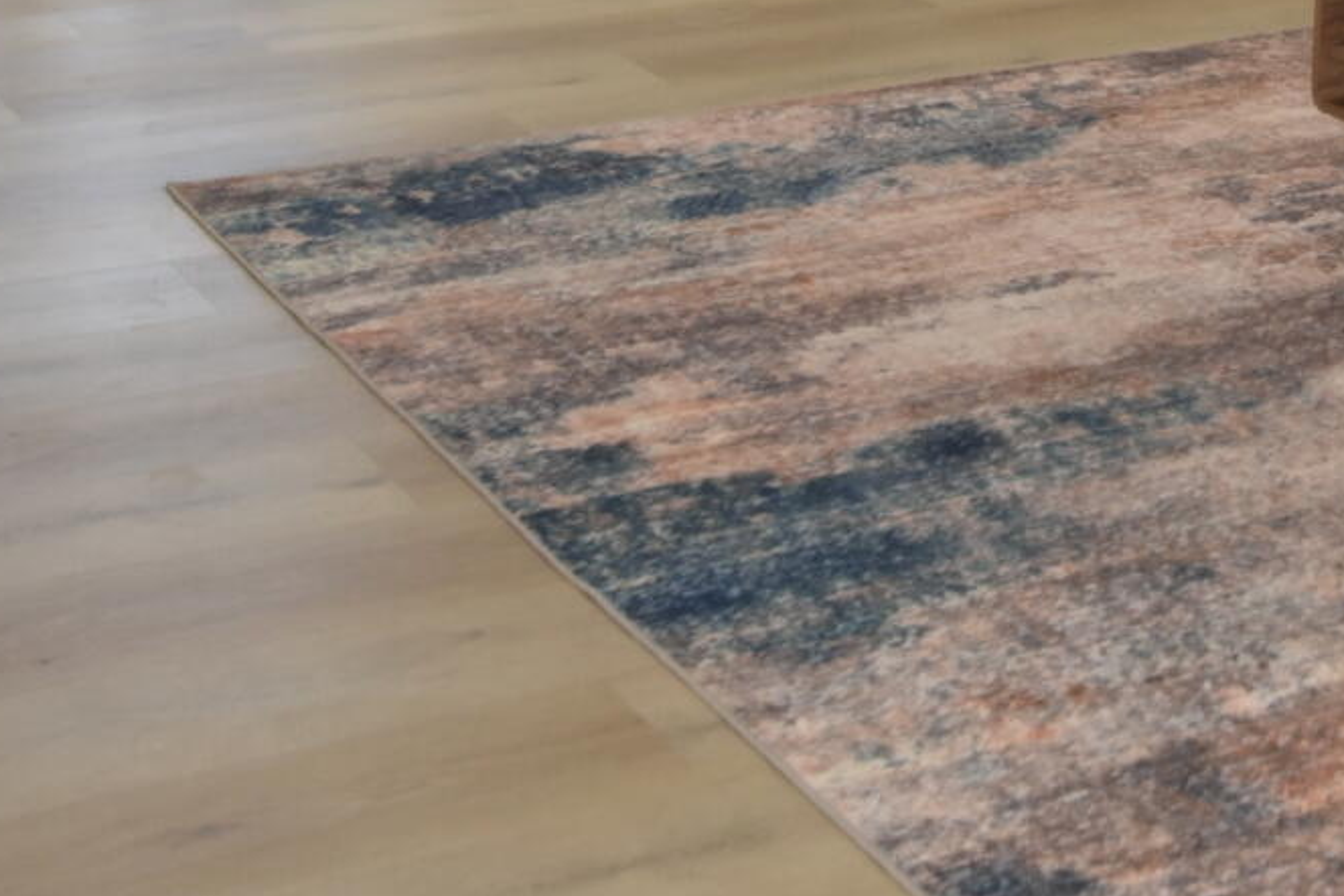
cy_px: -428
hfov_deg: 22.7
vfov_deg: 14.8
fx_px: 3210
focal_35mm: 86
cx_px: 1358
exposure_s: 1/160
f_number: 4.2
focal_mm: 19
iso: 400
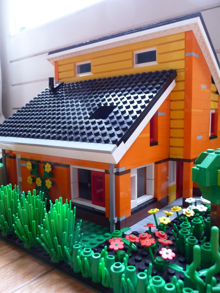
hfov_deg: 46.8
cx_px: 110
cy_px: 146
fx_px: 254
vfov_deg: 60.0
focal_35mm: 30
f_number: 3.4
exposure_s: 1/8
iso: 400
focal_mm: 5
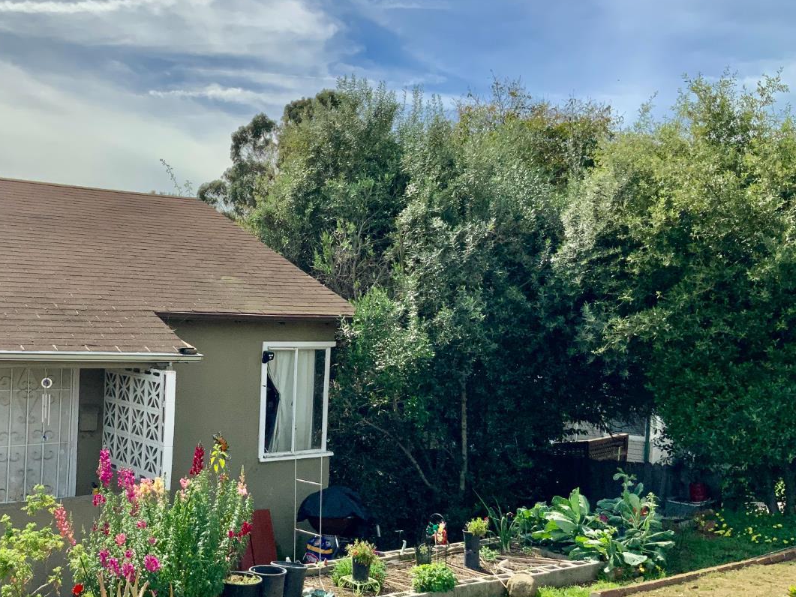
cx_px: 254
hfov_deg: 45.0
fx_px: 943
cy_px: 353
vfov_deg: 35.0
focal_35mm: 41
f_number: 1.8
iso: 16
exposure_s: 1/2320
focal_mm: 3
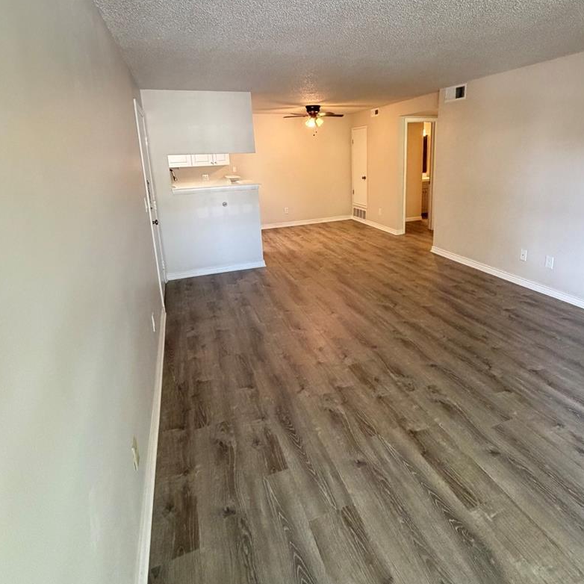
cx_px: 320
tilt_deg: -12.7
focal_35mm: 19
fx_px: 363
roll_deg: +1.7
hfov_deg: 77.5
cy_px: 237
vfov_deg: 76.9
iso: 500
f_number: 2.2
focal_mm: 2.22
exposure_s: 1/60
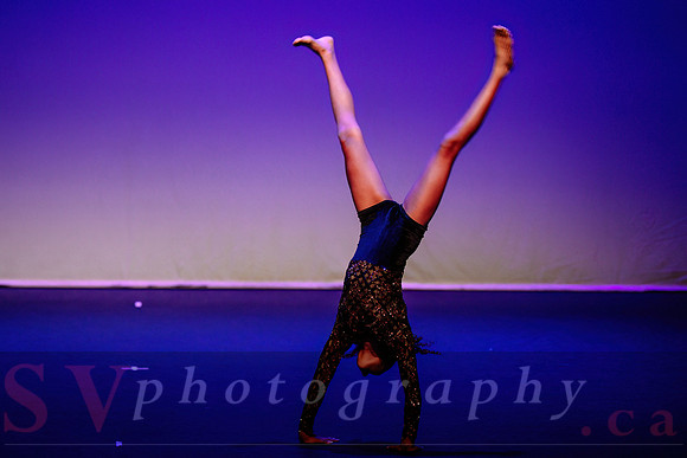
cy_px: 179
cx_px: 344
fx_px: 3714
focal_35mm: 195
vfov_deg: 7.1
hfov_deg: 10.6
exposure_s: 1/400
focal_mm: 160
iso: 1600
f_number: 2.8
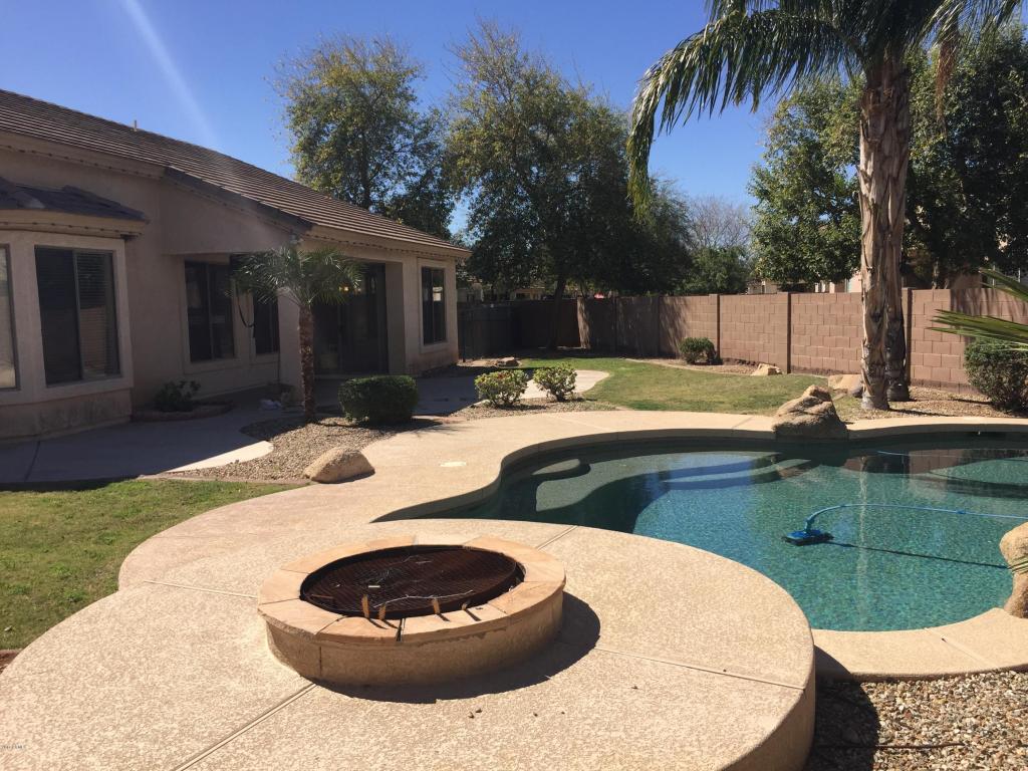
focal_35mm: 29
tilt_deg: -6.5
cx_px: 514
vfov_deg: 48.2
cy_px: 386
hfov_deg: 61.7
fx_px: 861
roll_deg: +1.7
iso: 32
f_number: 2.2
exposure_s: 1/2198
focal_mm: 4.15
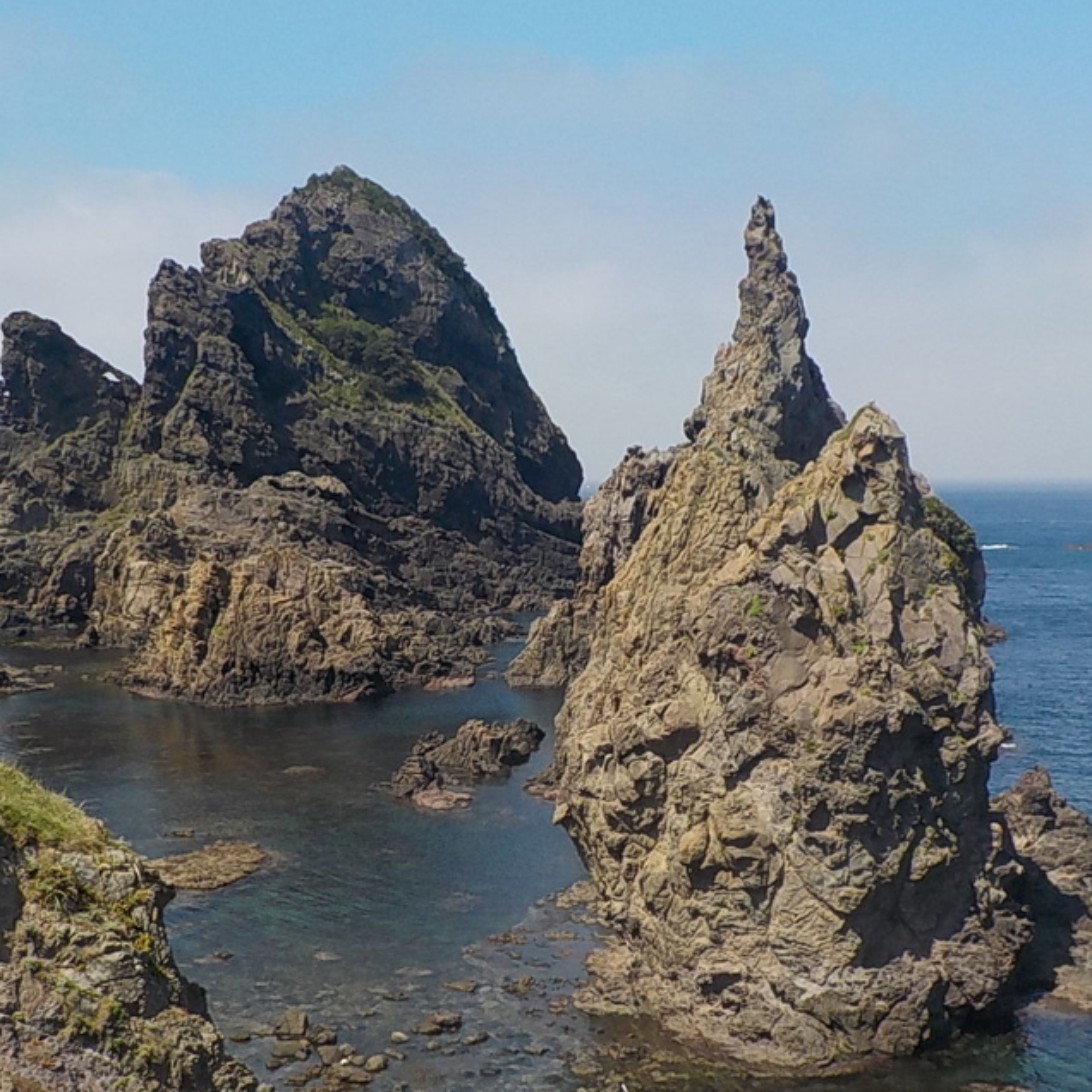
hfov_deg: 34.0
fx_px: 1785
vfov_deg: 33.7
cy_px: 738
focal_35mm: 50
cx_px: 467
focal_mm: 4.1
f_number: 3.3
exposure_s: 1/1250
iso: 125
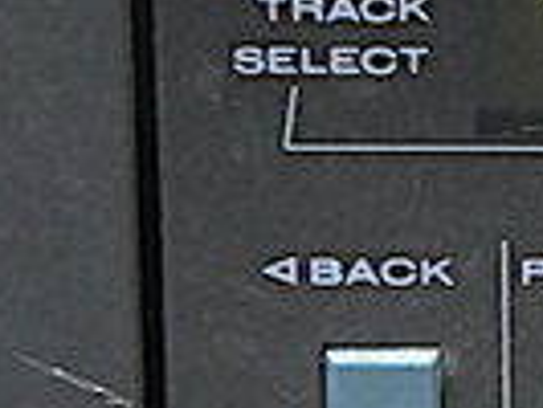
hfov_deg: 1.5
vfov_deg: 1.1
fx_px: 20913
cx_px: 1057
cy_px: 408
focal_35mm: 1332
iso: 200
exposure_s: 1/1.3
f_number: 5.6
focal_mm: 33.2
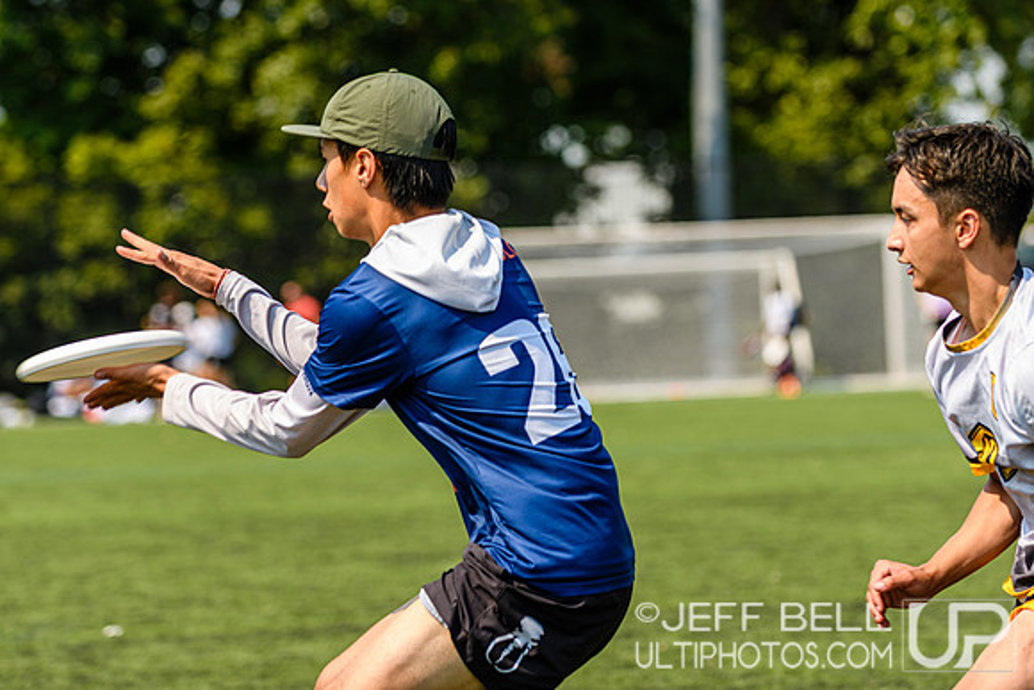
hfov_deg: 12.4
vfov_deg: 8.3
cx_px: 517
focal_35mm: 165
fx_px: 4740
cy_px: 345
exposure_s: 1/1000
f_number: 3.2
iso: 100
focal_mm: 110
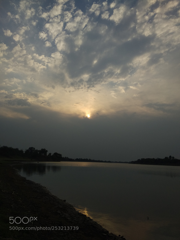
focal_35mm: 26
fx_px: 180
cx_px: 90
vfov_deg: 67.3
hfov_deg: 53.1
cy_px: 120
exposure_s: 1/1967
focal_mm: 3.81
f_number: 2.2
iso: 100
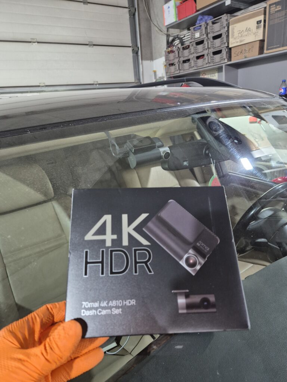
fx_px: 254
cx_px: 144
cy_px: 191
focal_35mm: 23
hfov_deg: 58.9
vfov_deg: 73.9
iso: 500
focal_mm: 5.4
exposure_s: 1/100
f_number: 1.8
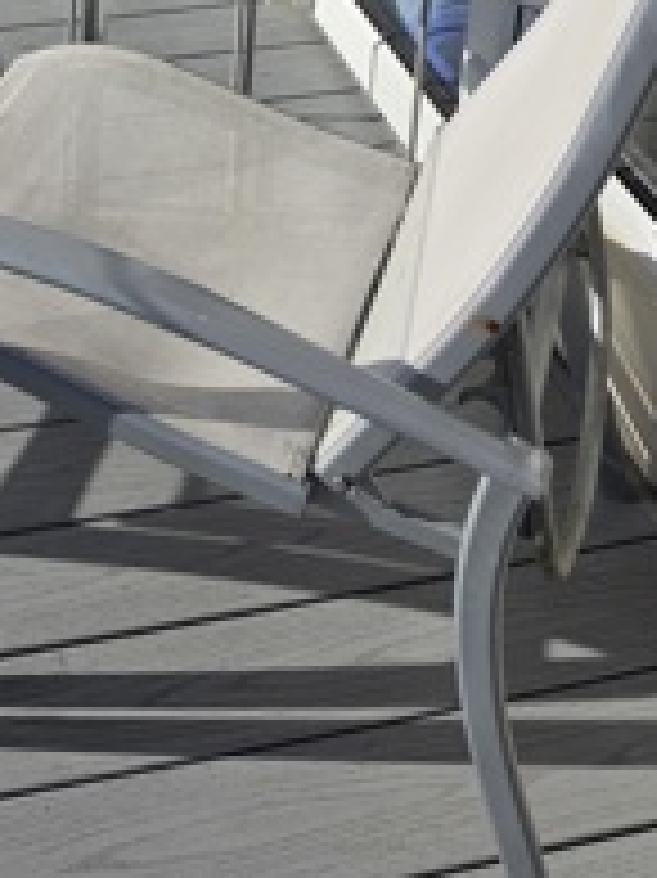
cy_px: -227
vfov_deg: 26.9
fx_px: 1571
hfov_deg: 23.1
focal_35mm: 62
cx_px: 90
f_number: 1.4
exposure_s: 1/7939
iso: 32
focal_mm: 6.5
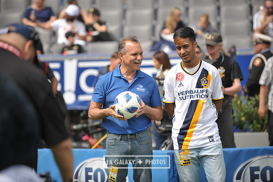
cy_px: 91
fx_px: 1516
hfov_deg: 10.3
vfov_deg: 6.9
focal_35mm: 200
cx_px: 136
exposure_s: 1/2000
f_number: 2.8
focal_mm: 200
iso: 200
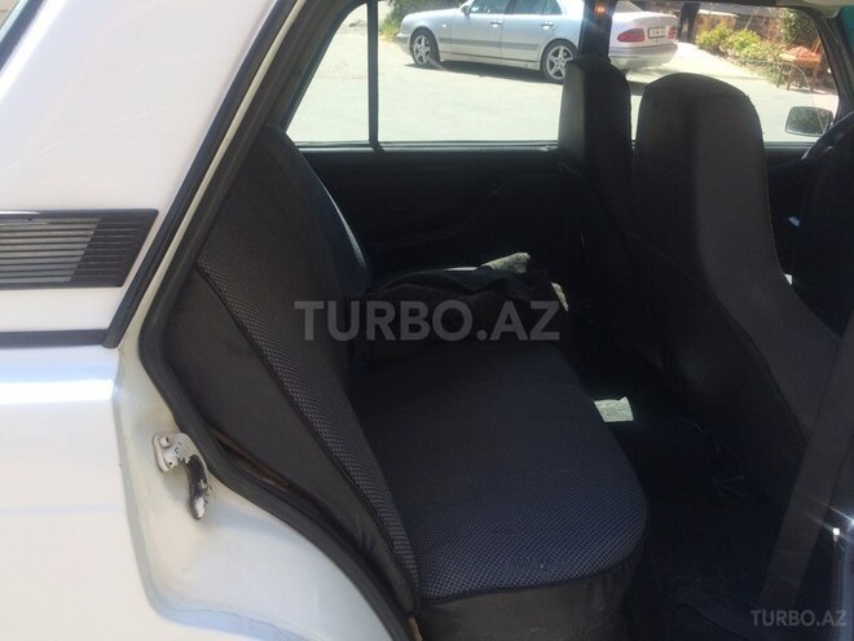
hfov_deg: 61.7
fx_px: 715
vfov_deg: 48.2
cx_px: 427
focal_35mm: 29
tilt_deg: -23.7
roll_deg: -6.4
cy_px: 320
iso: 32
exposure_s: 1/622
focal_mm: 4.15
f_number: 2.2
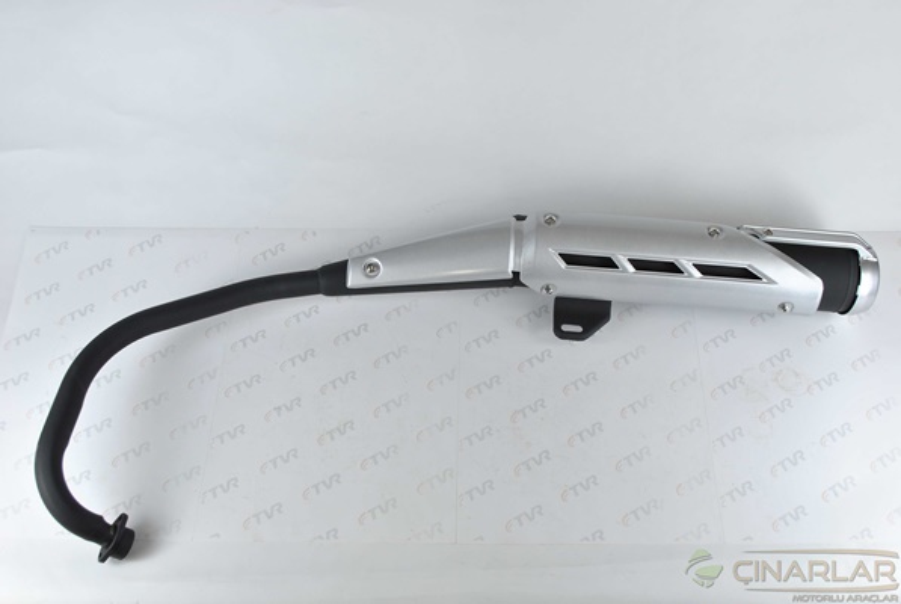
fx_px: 978
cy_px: 302
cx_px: 450
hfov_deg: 49.5
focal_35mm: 39
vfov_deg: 34.3
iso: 200
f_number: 6.3
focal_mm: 26
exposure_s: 1/15
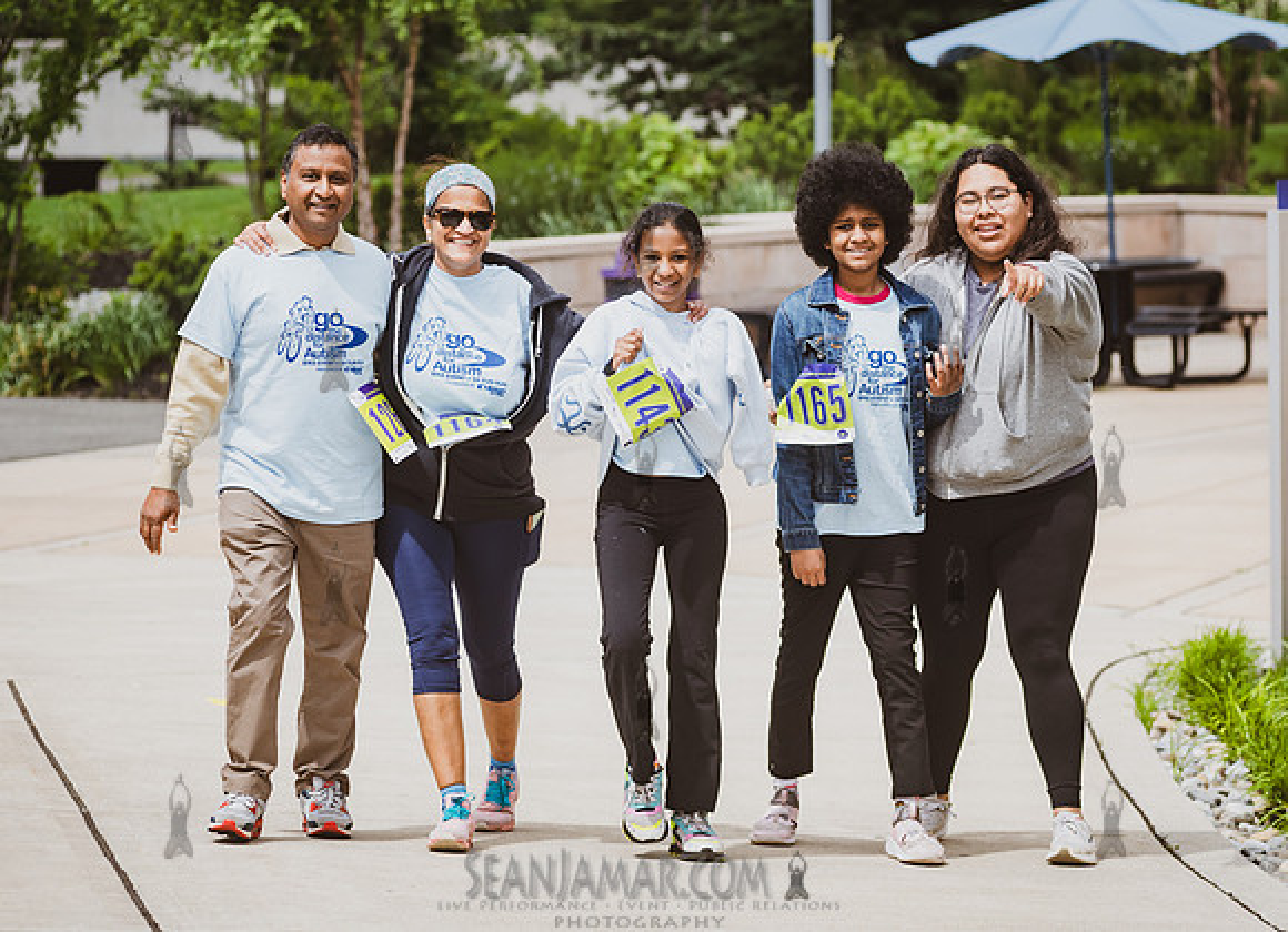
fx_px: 6679
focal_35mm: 182
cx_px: 766
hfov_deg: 11.0
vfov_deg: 8.0
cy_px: 425
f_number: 5
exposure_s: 1/1600
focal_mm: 145
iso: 400
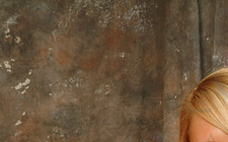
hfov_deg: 4.2
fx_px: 3091
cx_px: 251
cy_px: 195
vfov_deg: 2.6
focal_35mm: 498
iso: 400
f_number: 11
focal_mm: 126
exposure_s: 1/125
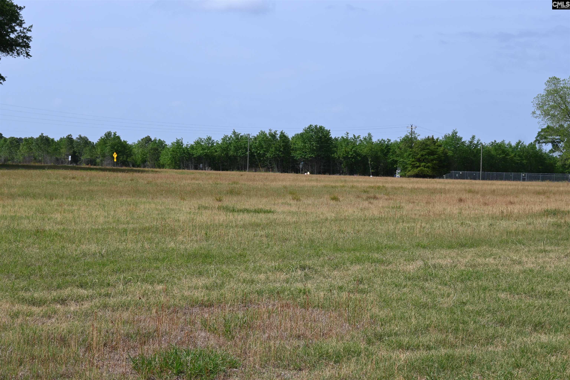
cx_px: 285
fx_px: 1045
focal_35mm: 66
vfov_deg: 20.6
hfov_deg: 30.5
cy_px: 190
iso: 100
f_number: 8
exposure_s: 1/500
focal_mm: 44
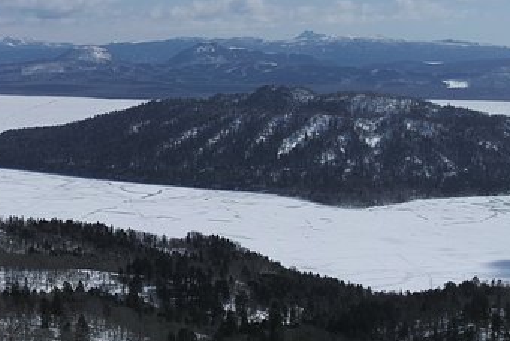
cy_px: 77
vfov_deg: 16.2
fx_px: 1191
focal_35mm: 84
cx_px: 1
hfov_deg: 23.2
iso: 100
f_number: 6.3
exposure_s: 1/320
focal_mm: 19
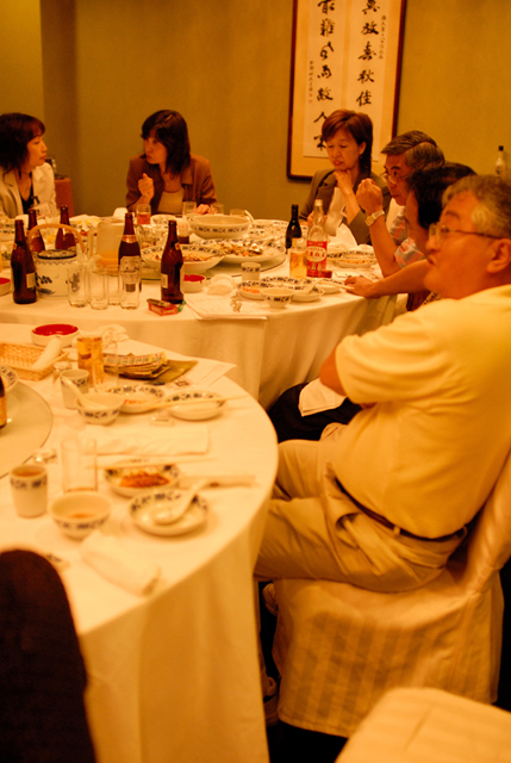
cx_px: 256
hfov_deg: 32.0
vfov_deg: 46.3
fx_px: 891
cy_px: 382
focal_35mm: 42
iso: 800
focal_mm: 28
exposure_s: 1/125
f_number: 2
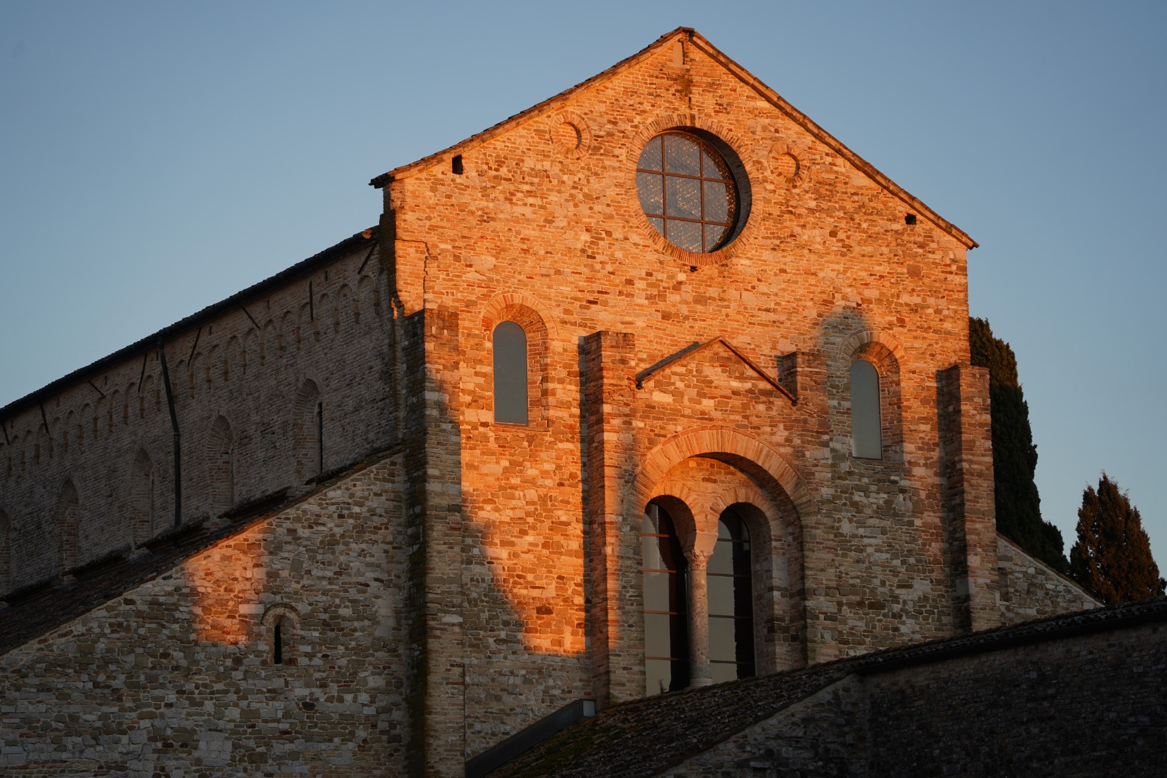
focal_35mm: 101
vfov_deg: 13.6
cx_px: 584
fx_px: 3274
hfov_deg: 20.2
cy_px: 389
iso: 100
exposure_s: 1/160
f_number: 4.5
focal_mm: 101
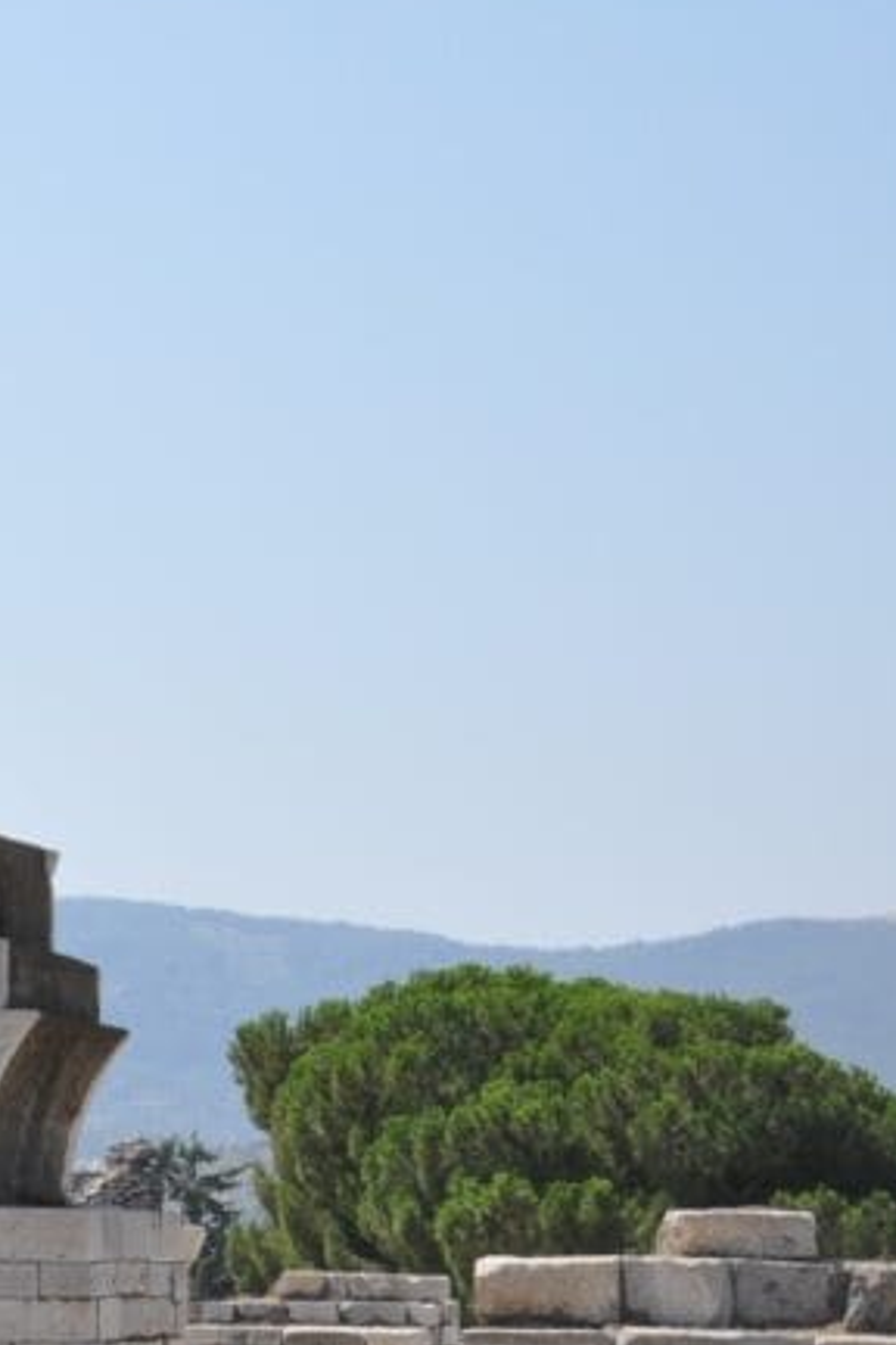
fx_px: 4636
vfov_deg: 16.4
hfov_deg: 10.5
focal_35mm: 124
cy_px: 1018
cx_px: -607
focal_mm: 35
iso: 200
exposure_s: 1/160
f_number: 13
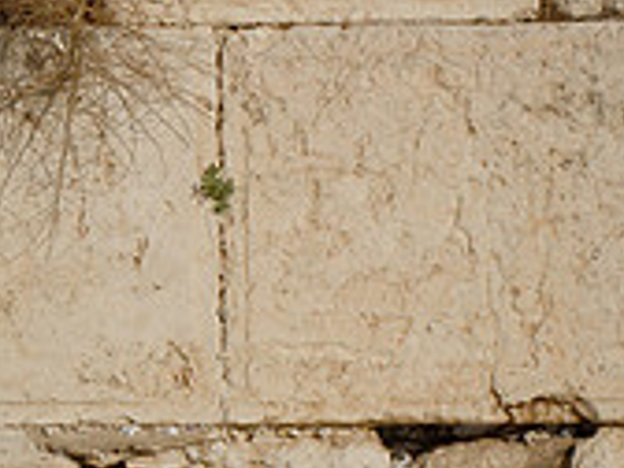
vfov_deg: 1.9
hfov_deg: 2.6
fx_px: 13874
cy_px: 251
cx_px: -386
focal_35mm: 770
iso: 250
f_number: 10
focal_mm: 155
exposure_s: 1/1250
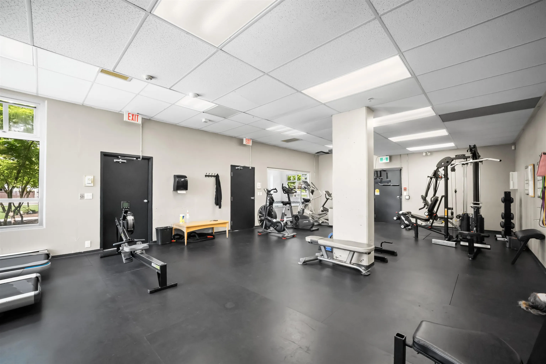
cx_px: 273
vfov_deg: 83.3
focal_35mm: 14
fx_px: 205
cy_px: 182
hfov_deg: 106.3
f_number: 9
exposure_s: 1/13
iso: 250
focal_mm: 9
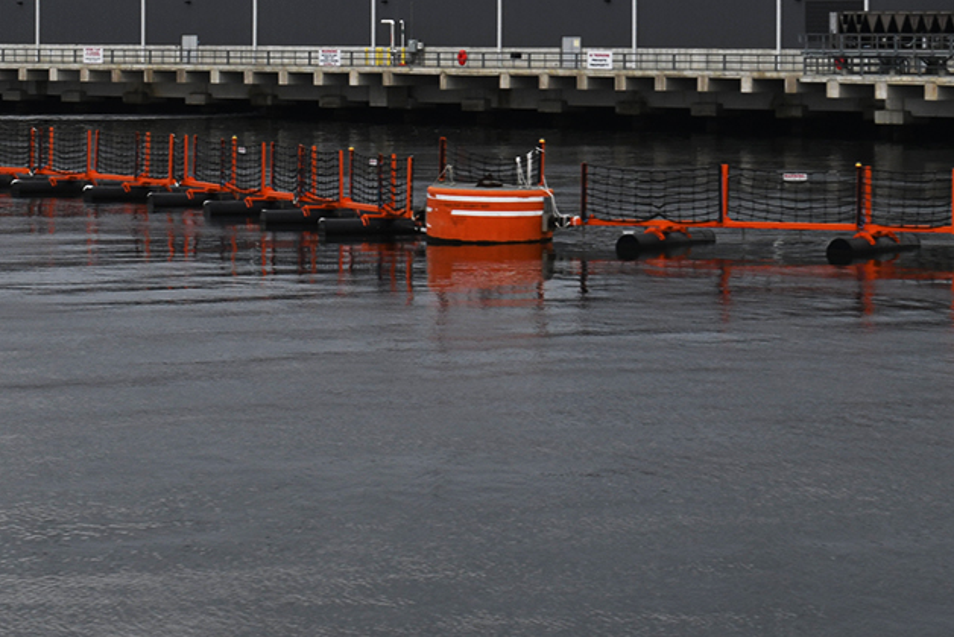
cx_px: 746
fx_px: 3419
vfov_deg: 10.5
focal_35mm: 129
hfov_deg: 15.8
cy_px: -113
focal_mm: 45
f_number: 5.6
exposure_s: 1/160
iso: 200
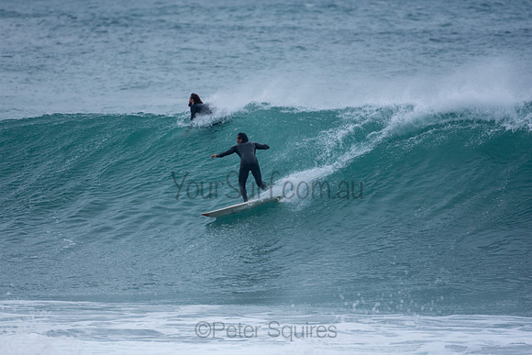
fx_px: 11085
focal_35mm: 750
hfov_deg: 2.7
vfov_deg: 1.8
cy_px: 178
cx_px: 266
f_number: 5.6
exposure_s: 1/1000
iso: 250
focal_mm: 500
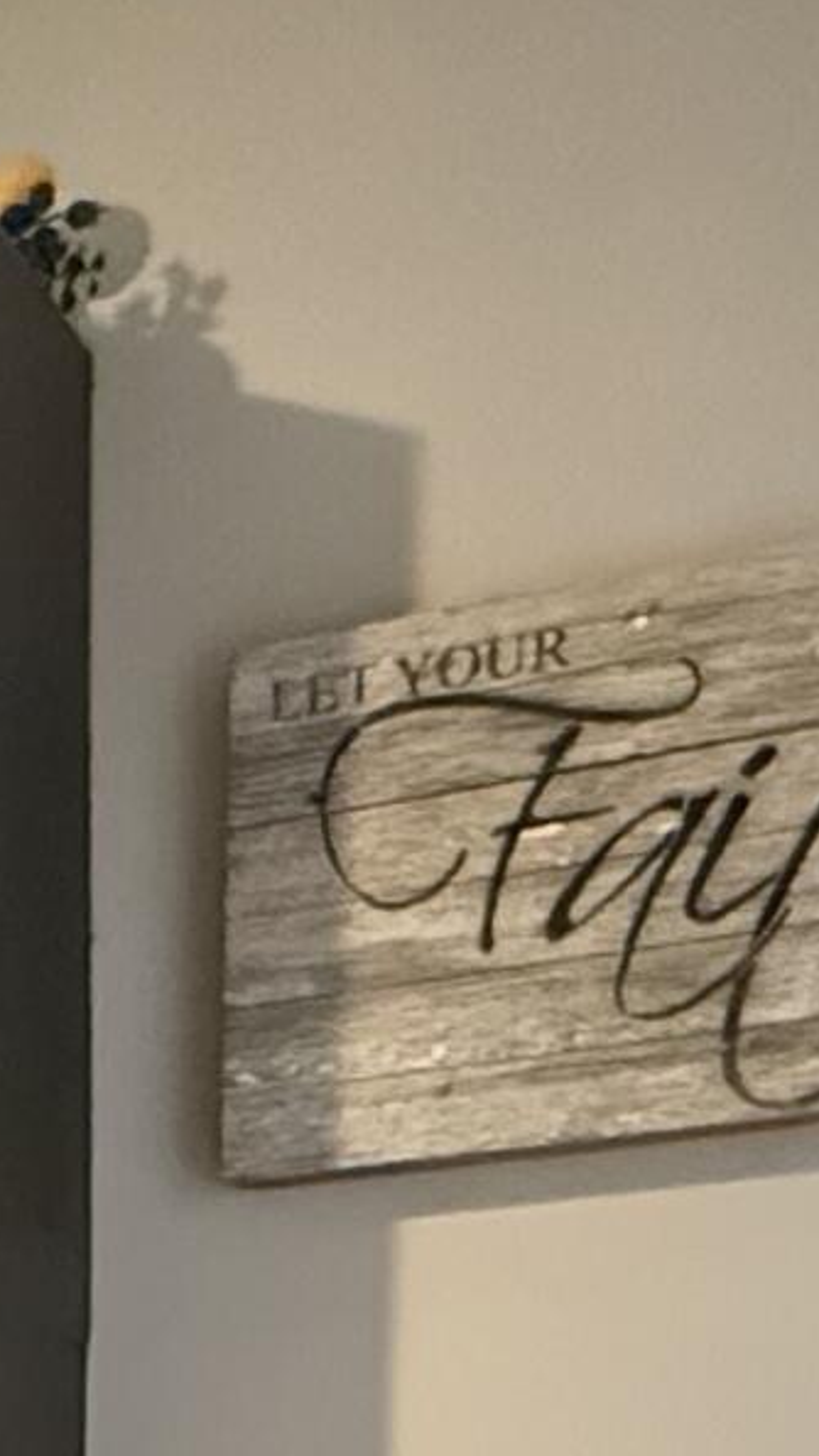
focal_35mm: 77
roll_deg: +2.0
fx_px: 2974
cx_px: -912
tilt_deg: -7.9
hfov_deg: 13.2
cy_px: 2101
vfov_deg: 23.0
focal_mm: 2.22
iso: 1250
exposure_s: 1/60
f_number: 2.2
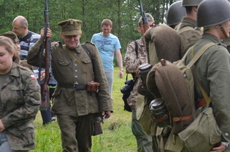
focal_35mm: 237
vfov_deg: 5.8
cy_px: 108
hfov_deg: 8.7
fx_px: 1510
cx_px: 23
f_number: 6.3
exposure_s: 1/1600
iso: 1600
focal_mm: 70
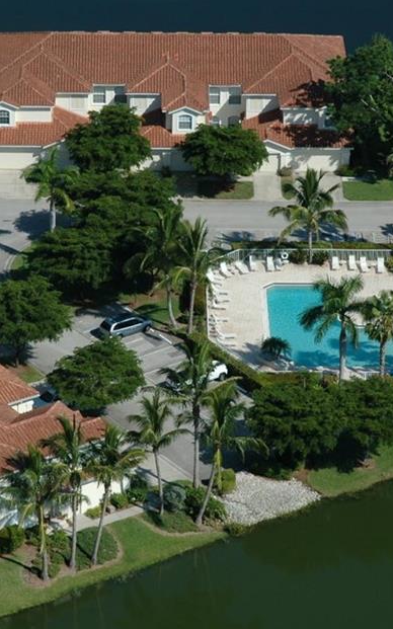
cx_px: 177
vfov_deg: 13.4
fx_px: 2674
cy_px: 294
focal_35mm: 156
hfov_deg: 8.4
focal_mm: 62
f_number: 10
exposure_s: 1/400
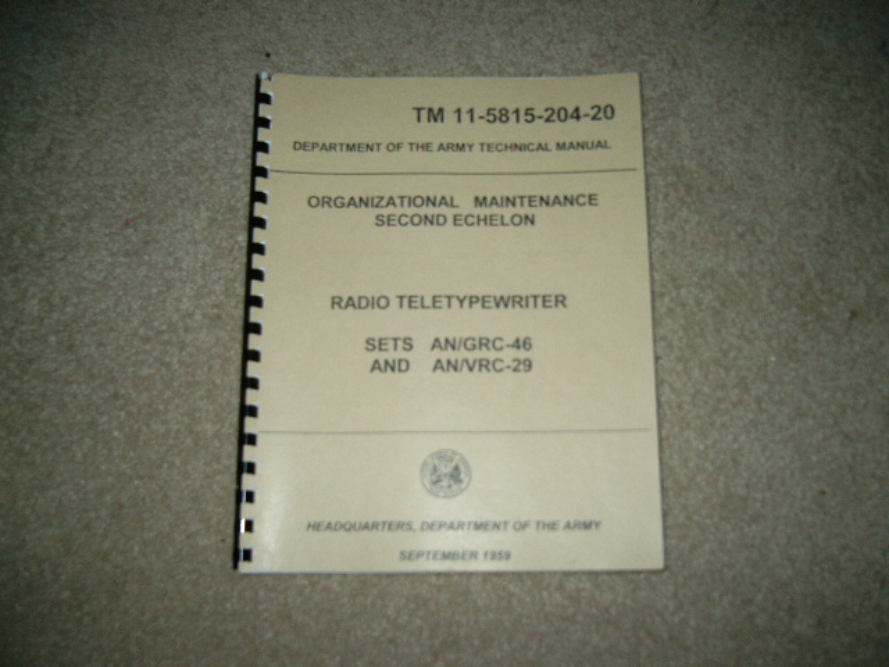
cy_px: 334
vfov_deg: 40.7
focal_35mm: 35
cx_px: 444
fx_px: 899
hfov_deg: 52.6
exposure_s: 1/60
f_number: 2.8
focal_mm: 5.8
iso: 100
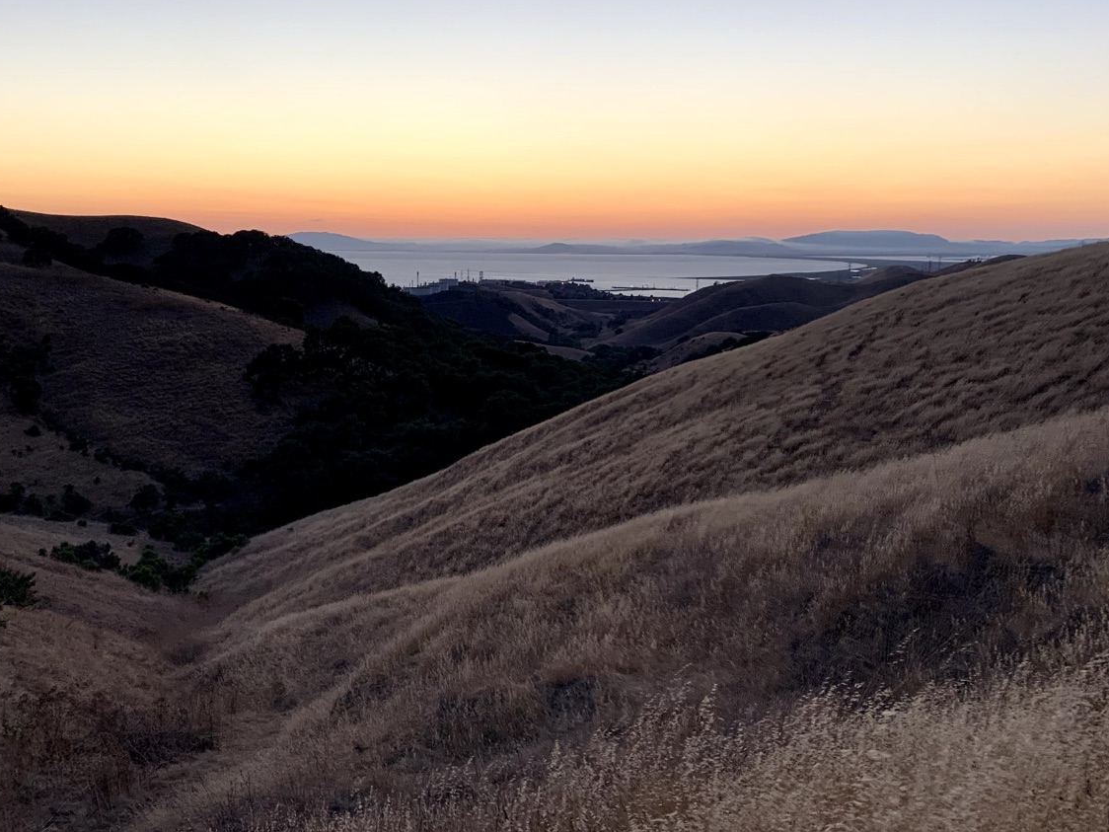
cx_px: 492
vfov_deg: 38.7
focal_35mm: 37
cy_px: 399
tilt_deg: -7.1
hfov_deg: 50.0
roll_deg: -0.7
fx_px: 1185
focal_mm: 4.25
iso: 100
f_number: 1.8
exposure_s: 1/121
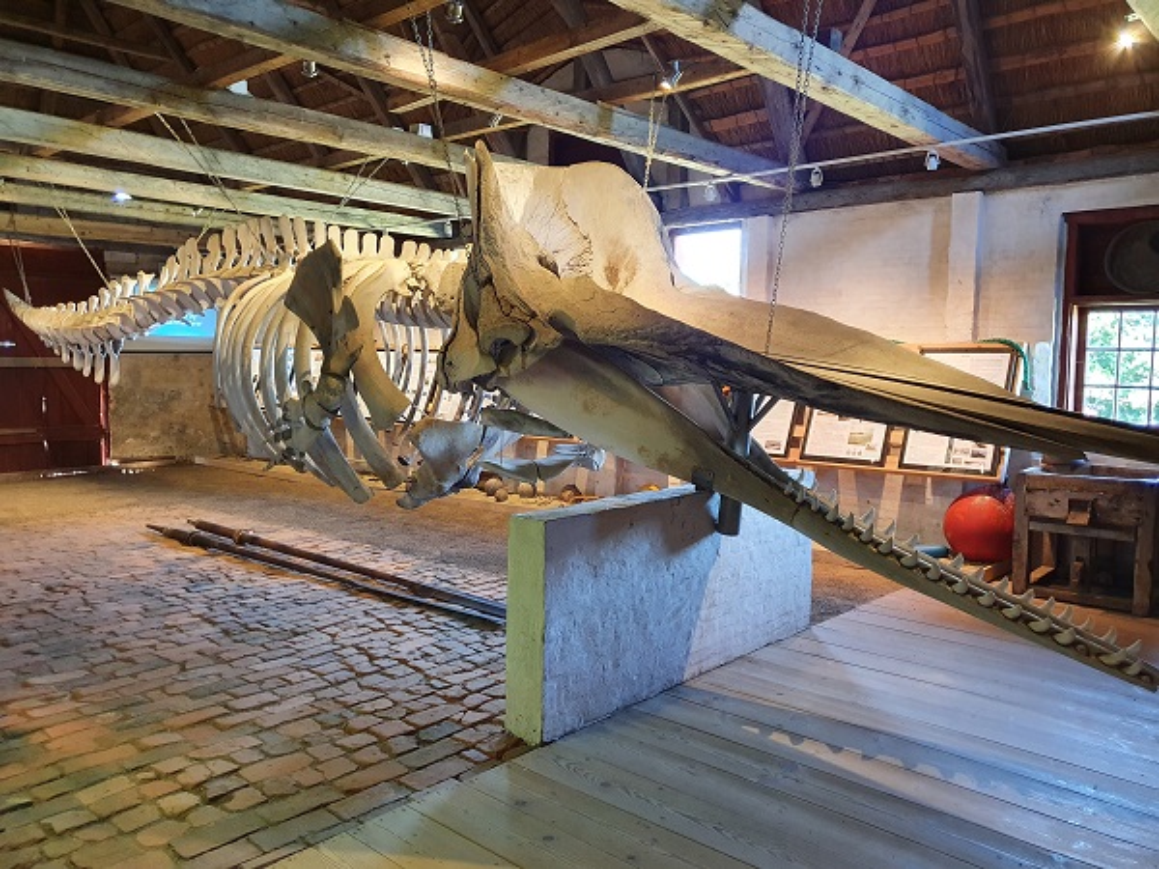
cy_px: 434
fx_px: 871
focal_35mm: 26
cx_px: 580
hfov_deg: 67.3
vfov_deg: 53.1
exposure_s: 1/50
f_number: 1.5
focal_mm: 4.32
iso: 320
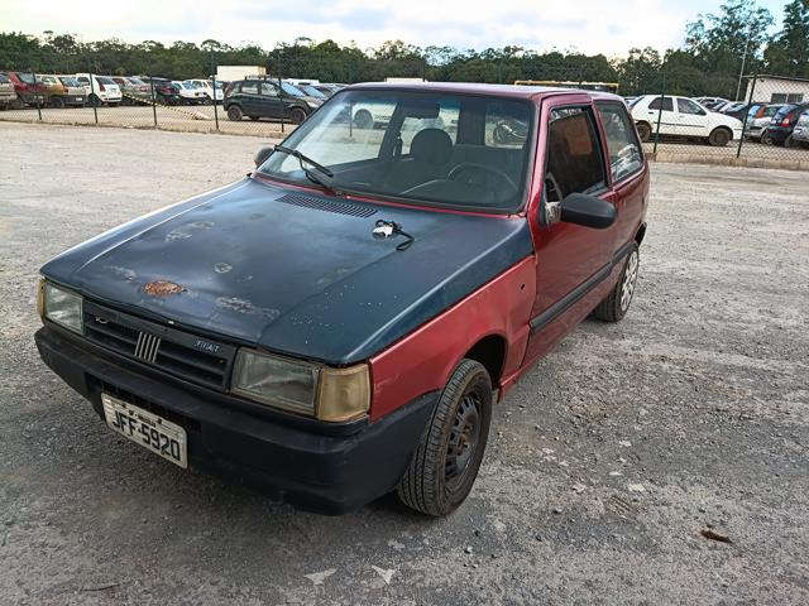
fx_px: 608
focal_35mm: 26
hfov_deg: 67.3
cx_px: 404
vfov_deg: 53.1
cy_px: 303
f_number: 1.8
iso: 148
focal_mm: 4.81
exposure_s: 1/124
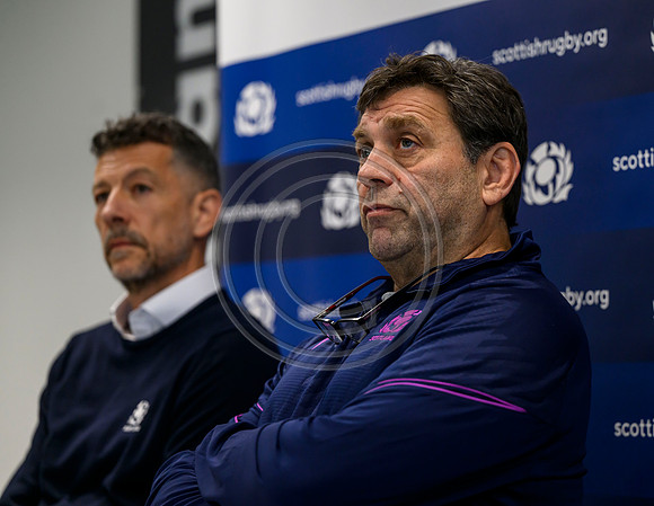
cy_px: 253
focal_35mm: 115
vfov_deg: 13.2
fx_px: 2194
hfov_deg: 16.9
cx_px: 380
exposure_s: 1/500
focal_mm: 104
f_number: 2.8
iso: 2500
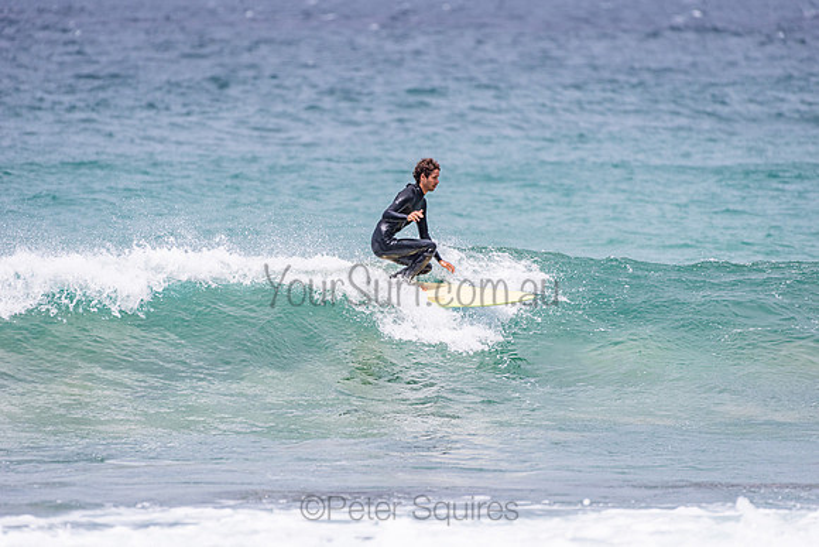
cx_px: 410
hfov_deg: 4.1
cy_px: 274
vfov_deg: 2.8
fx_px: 11377
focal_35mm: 500
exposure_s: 1/1600
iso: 360
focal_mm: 500
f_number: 5.6
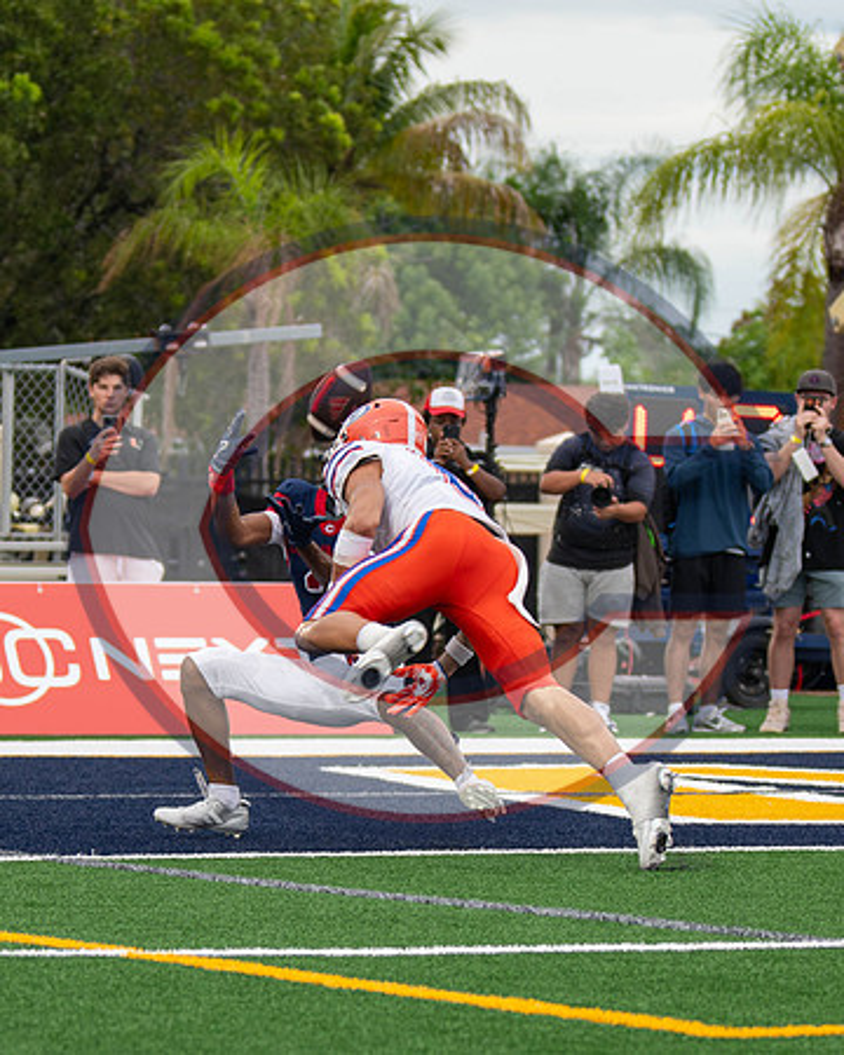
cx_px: 402
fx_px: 7577
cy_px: 752
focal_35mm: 243
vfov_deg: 8.0
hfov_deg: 6.4
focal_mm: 75
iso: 320
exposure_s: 1/1000
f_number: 2.8
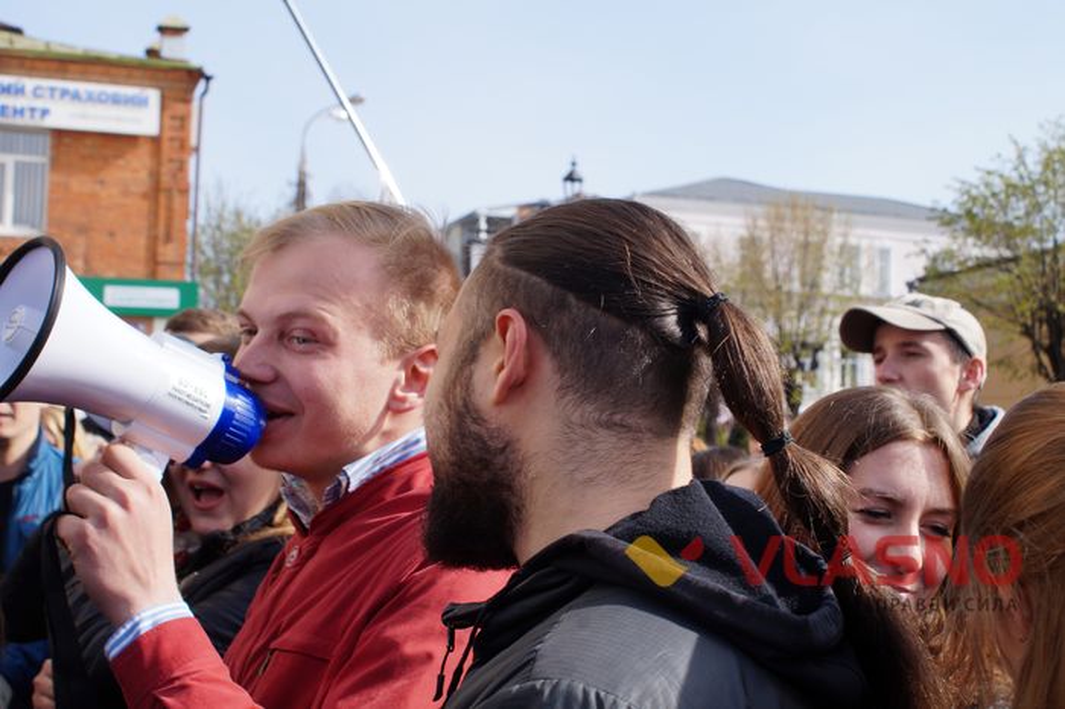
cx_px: 532
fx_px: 2218
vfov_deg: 18.2
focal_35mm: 75
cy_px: 354
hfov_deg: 27.0
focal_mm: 50
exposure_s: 1/125
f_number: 9
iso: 100
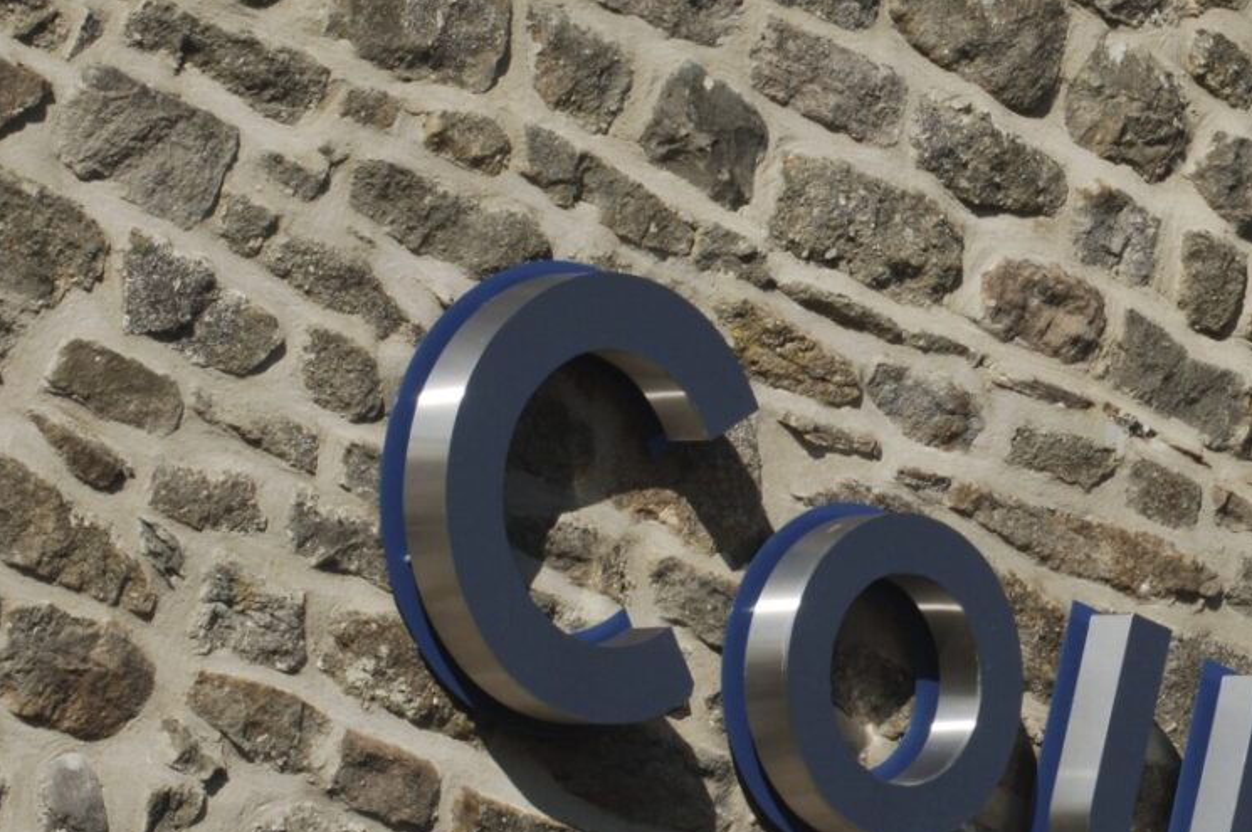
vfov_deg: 4.3
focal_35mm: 322
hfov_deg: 6.4
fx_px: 11186
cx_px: 1623
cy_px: 439
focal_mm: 80
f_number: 12
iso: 200
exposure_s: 1/250
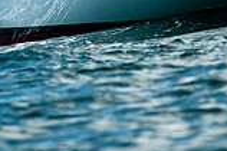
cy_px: -105
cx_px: 106
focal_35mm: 1102
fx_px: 6941
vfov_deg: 1.2
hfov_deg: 1.9
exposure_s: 1/2000
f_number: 5
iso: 250
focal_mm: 300
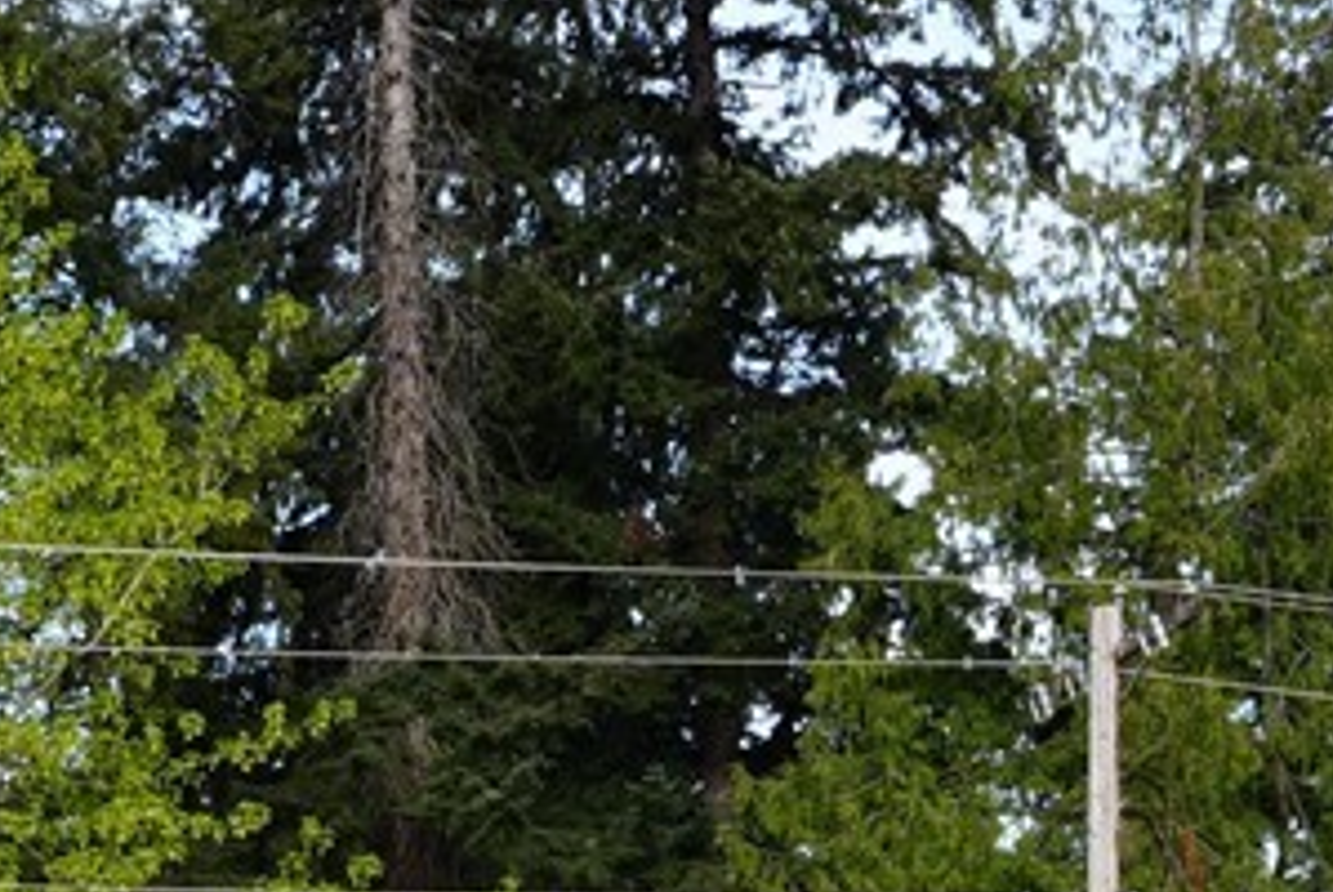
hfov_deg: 19.4
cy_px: 1568
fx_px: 3780
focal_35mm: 102
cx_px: 2
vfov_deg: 12.4
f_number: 7.1
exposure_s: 1/100
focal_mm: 12
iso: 100
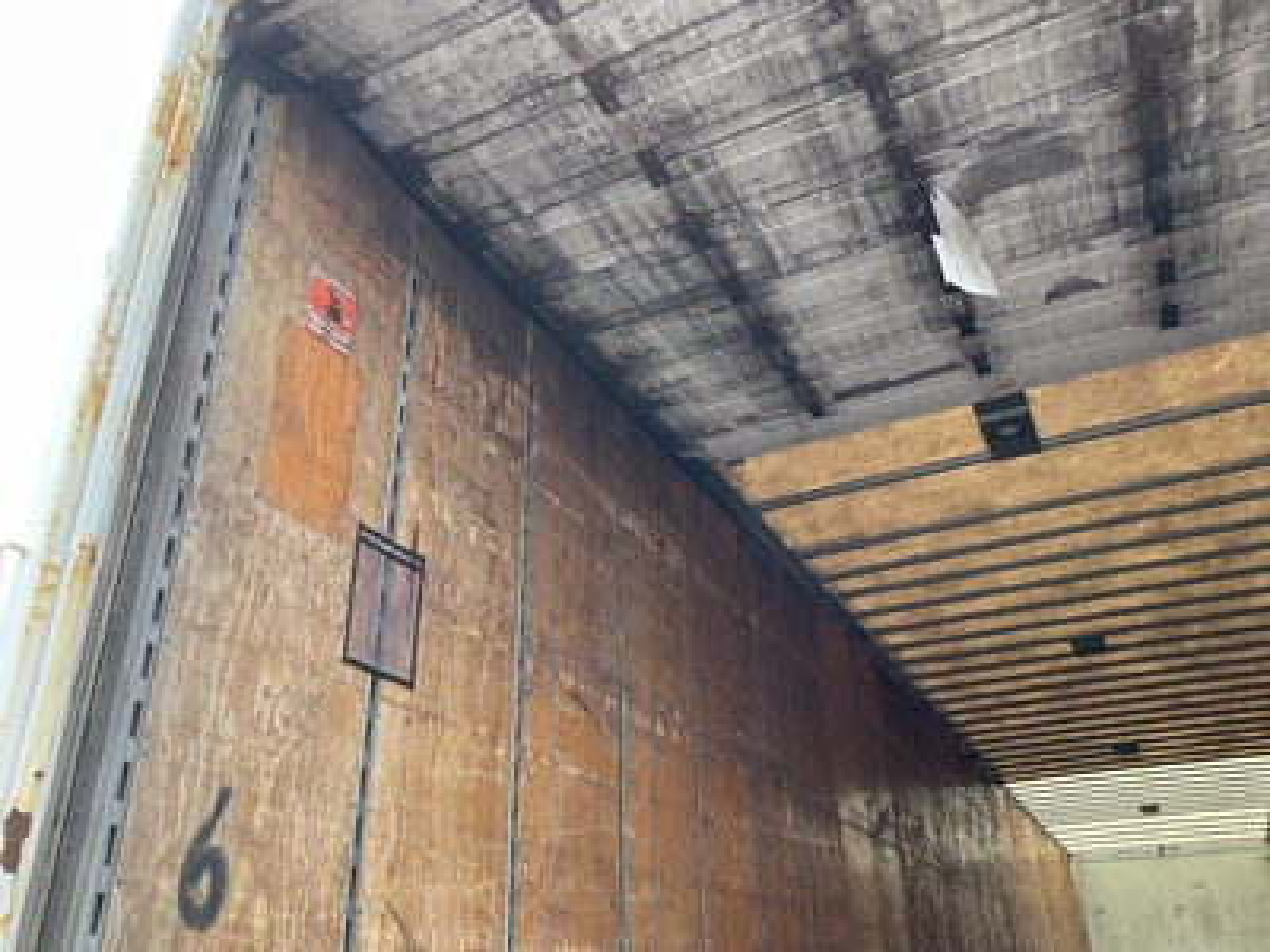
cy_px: 476
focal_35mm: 29
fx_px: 1064
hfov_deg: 61.7
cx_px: 635
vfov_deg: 48.2
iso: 25
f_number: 1.8
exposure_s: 1/122
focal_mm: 3
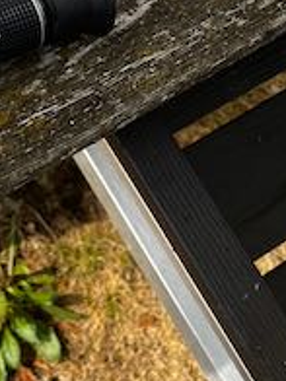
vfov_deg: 22.0
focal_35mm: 85
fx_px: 936
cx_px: -128
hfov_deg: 16.1
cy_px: -14
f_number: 1.6
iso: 50
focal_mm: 5.1
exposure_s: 1/858
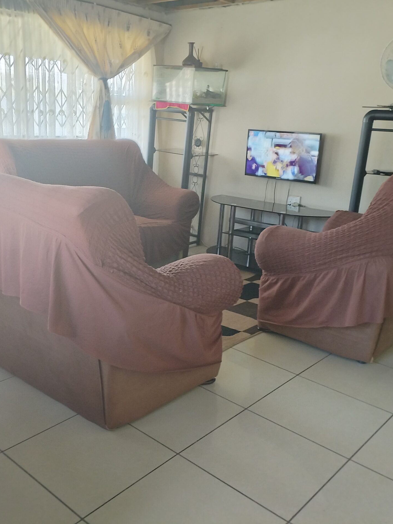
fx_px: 530
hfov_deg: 40.4
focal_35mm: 35
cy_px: 260
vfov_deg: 52.6
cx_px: 148
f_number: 1.8
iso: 1127
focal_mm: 4.25
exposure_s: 1/14.3
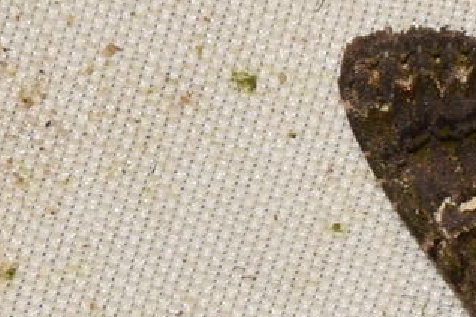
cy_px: 292
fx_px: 8382
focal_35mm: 634
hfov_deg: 3.2
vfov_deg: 2.2
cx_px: 581
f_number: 13
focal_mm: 140
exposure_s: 1/160
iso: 100
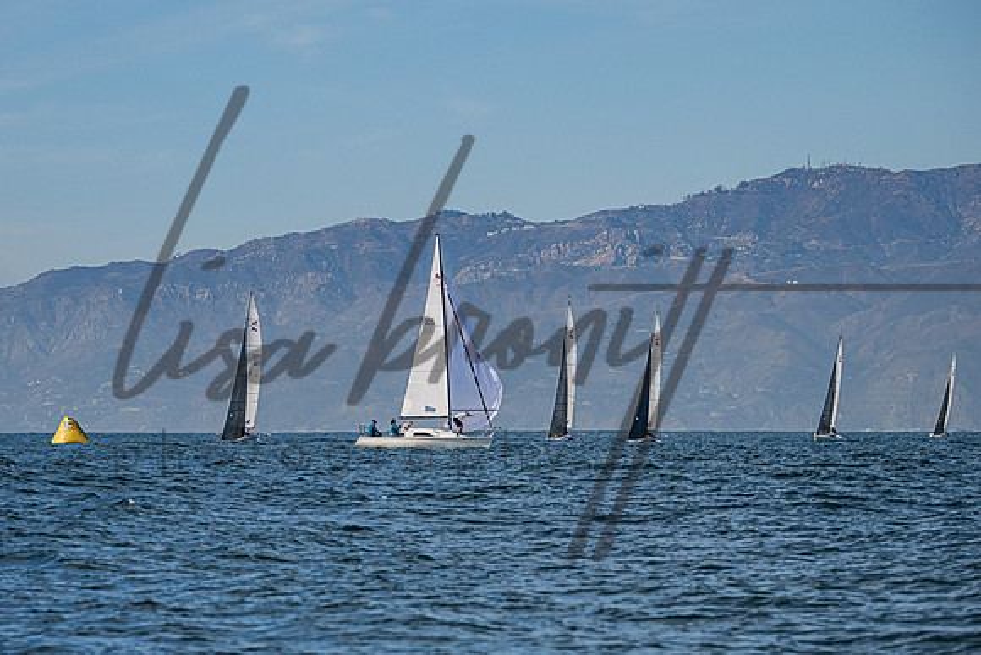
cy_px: 369
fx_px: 5985
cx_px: 417
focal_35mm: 220
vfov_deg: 6.3
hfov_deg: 9.4
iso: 320
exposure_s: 1/4000
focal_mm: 160
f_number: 5.6
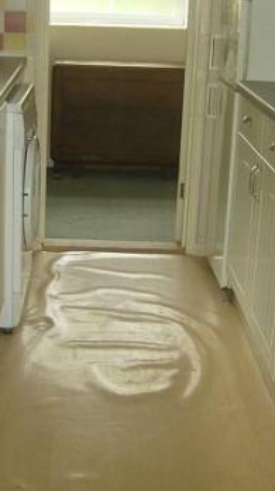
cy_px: 217
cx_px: 99
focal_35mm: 66
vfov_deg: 31.9
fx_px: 858
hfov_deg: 18.2
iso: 200
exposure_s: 1/60
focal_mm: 6
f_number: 2.8
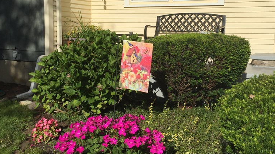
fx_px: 306
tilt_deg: -4.5
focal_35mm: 42
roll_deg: -1.6
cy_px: 52
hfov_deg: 48.2
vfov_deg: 28.2
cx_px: 155
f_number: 2.2
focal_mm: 4.15
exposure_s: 1/3968
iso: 32
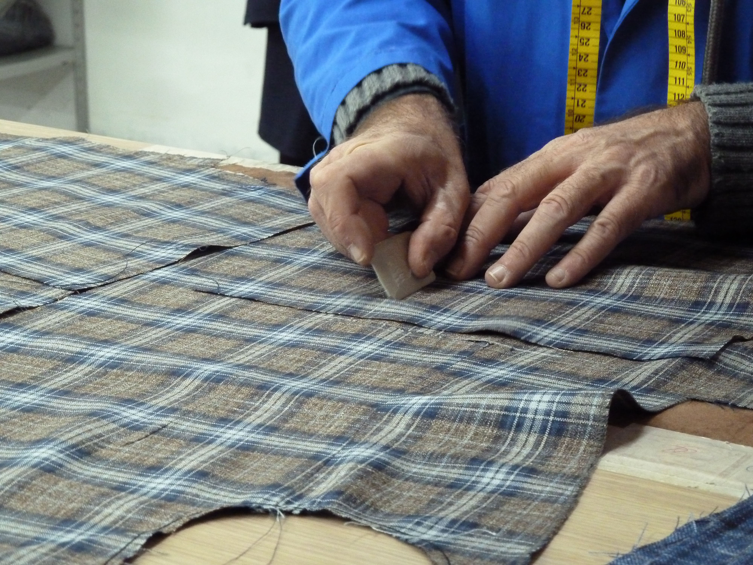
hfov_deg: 17.7
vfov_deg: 13.3
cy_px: 282
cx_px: 376
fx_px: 2415
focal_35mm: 111
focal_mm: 18.2
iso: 800
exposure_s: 1/40
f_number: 4.4
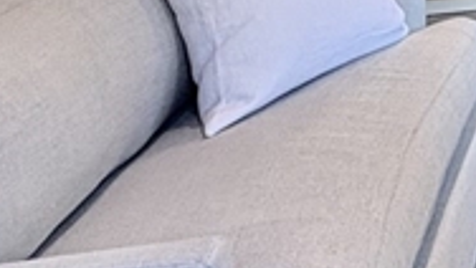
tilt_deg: -2.6
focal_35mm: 83
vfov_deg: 12.8
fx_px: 1048
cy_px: -263
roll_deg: +0.7
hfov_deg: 18.4
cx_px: 914
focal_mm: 2.22
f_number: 2.2
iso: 200
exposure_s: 1/120
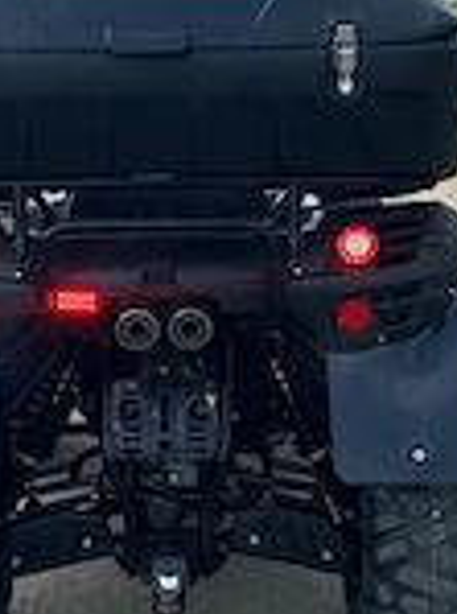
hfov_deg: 20.9
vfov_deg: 27.8
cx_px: 206
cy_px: 317
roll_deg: +2.9
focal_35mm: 70
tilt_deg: -13.1
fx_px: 1238
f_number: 1.6
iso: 50
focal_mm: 5.1
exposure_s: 1/845
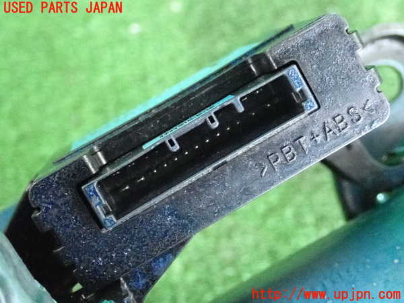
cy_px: 152
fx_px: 724
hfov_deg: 31.2
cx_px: 202
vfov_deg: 23.7
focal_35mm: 62
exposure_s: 1/125
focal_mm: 11.09
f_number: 3.6
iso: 8000
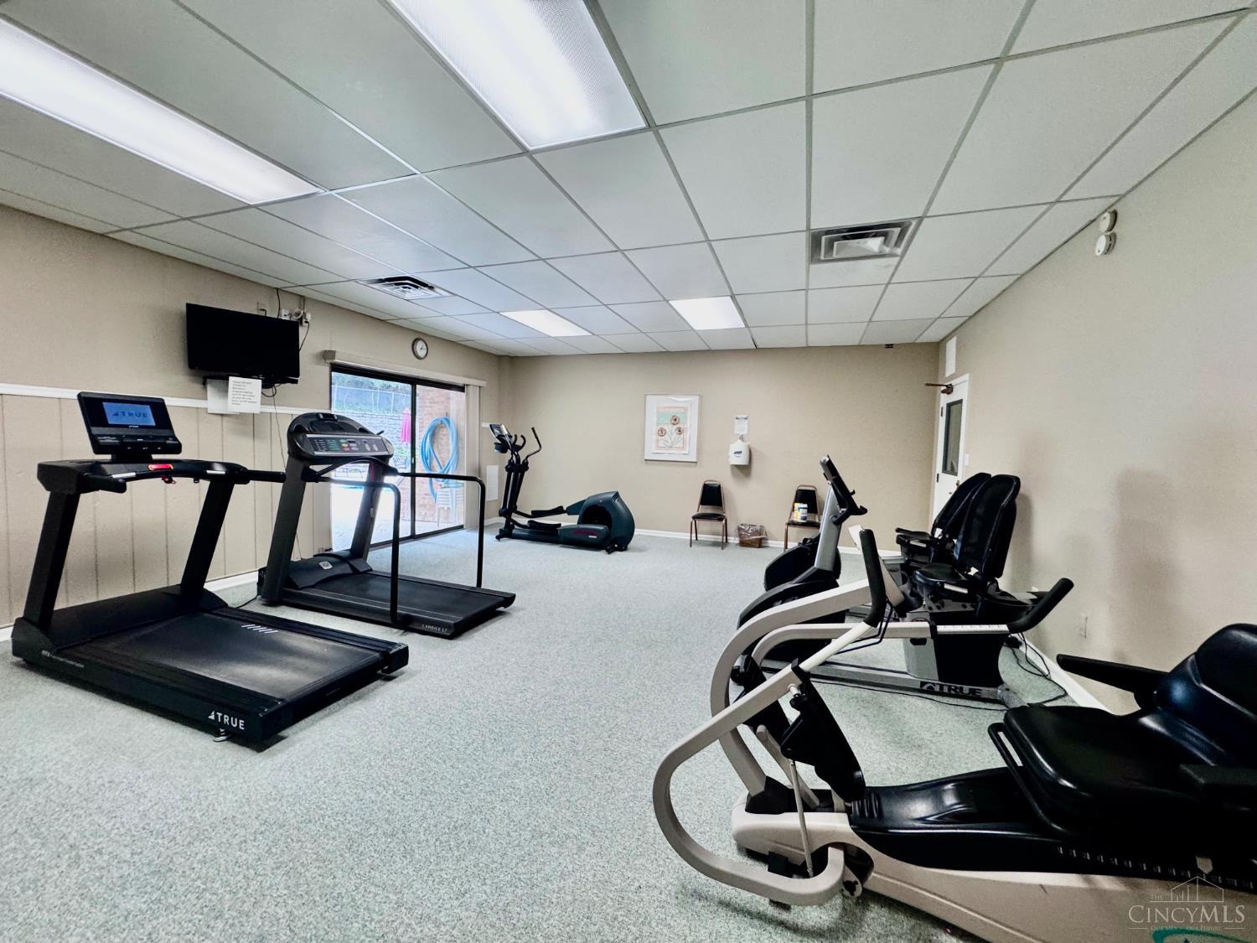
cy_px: 472
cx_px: 628
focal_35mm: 14
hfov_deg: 102.1
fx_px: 508
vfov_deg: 85.7
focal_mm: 2.22
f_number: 2.2
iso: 160
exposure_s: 1/61
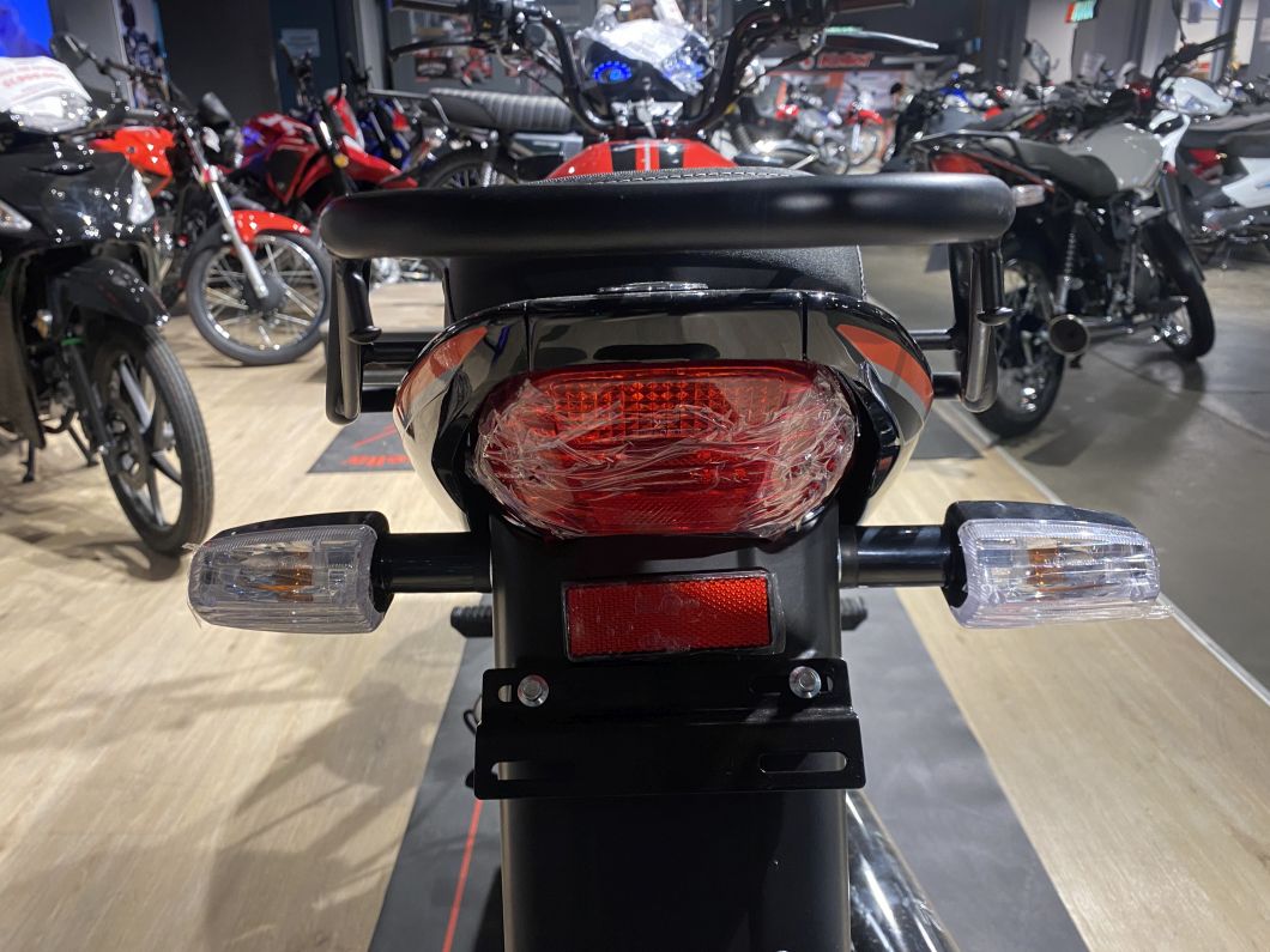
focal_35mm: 26
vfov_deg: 53.1
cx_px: 635
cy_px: 476
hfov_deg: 67.3
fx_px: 954
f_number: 1.8
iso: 160
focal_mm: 4.25
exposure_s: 1/50
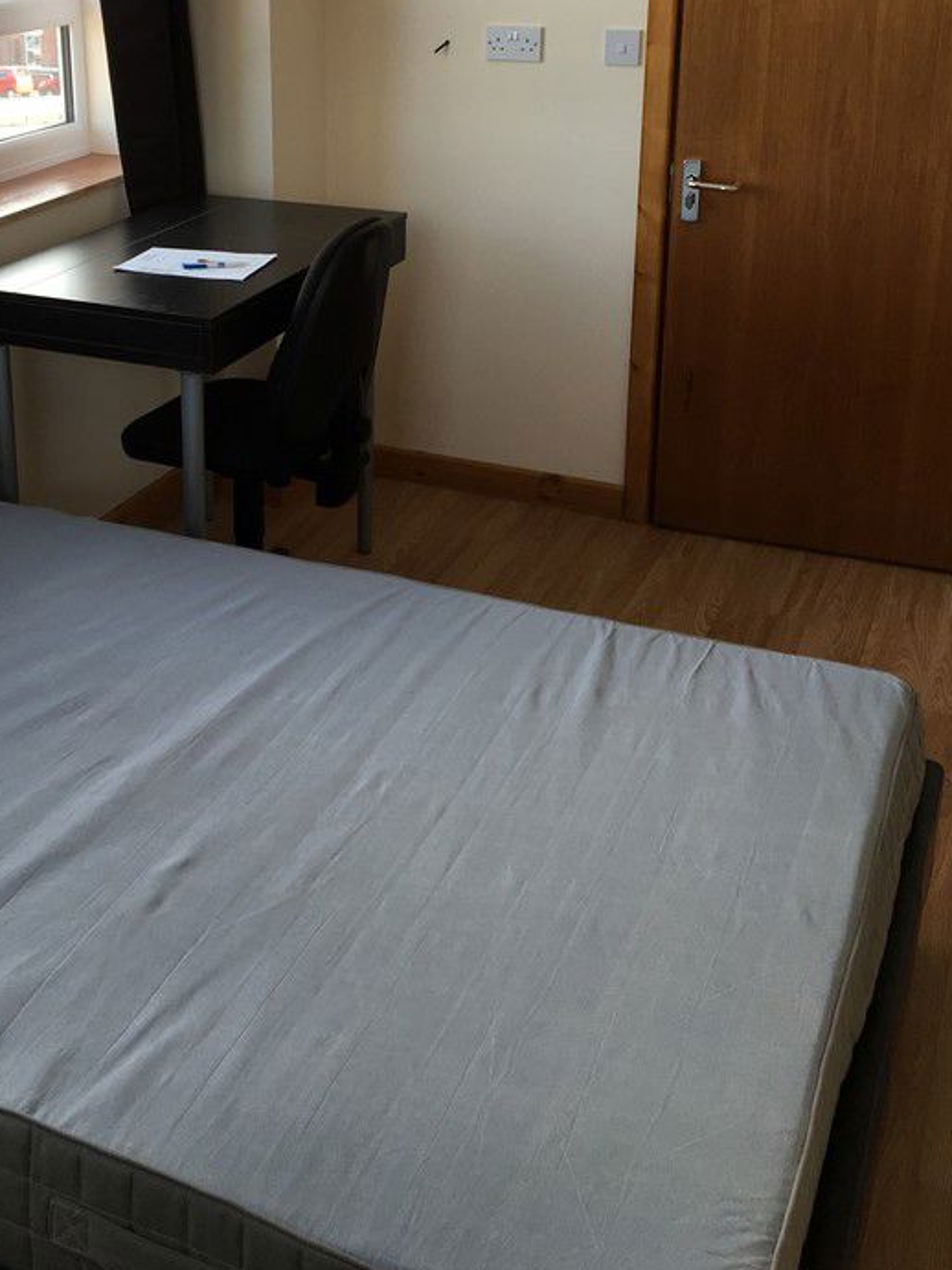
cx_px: 252
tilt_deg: -17.5
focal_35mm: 43
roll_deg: +0.9
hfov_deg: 33.0
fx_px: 1577
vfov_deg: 42.7
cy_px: 336
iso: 25
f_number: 2.2
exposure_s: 1/100
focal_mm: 4.15
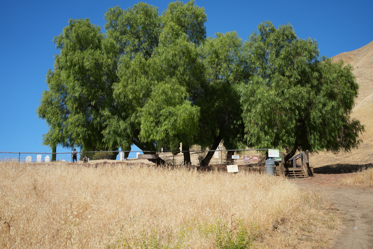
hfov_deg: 38.9
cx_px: 186
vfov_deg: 26.5
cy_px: 124
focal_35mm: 51
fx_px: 528
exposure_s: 1/2000
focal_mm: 51
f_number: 4.5
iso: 250
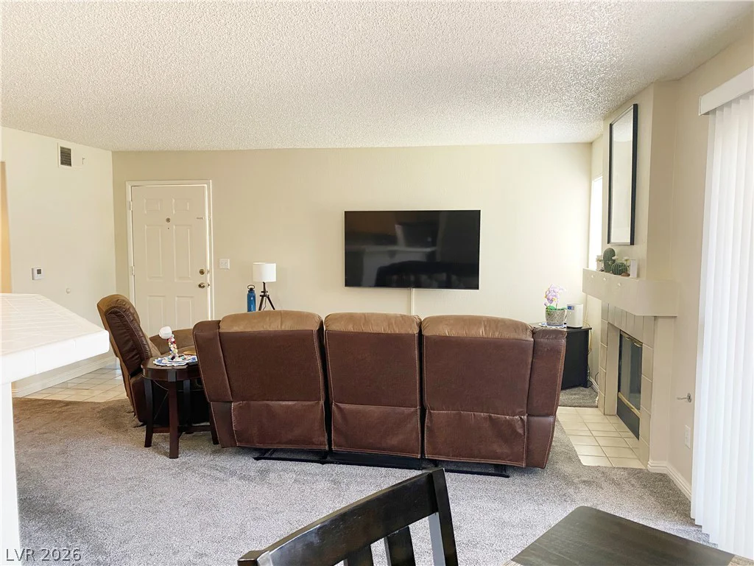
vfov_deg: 53.1
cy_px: 283
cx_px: 377
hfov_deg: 67.3
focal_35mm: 26
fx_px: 566
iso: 100
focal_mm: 4.25
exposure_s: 1/60
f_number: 1.8
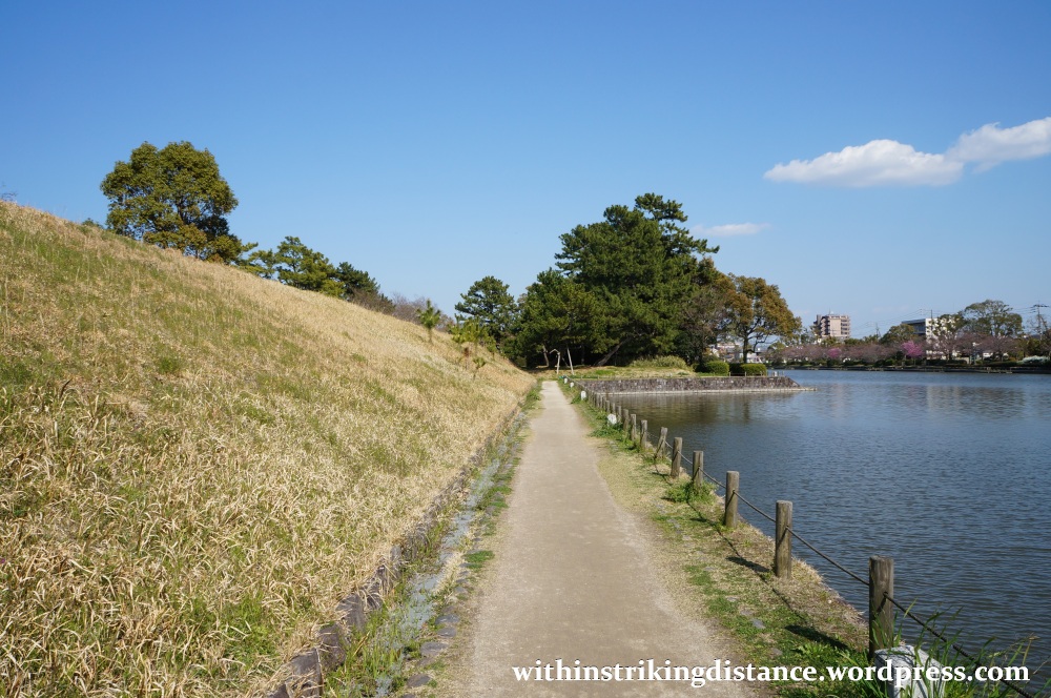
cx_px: 526
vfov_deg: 47.8
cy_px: 349
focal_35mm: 27
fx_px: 787
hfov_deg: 67.4
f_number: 13
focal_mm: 18
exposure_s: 1/250
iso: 200
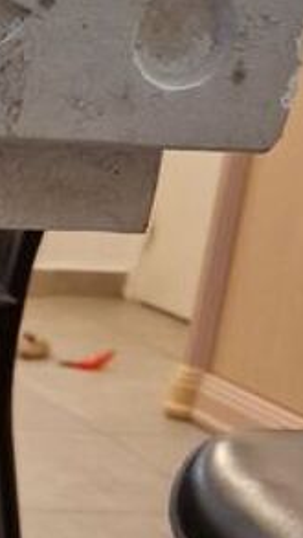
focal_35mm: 114
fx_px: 1627
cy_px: 500
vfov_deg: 18.4
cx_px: -468
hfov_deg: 9.3
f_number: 1.8
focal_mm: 5.4
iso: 400
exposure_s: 1/100
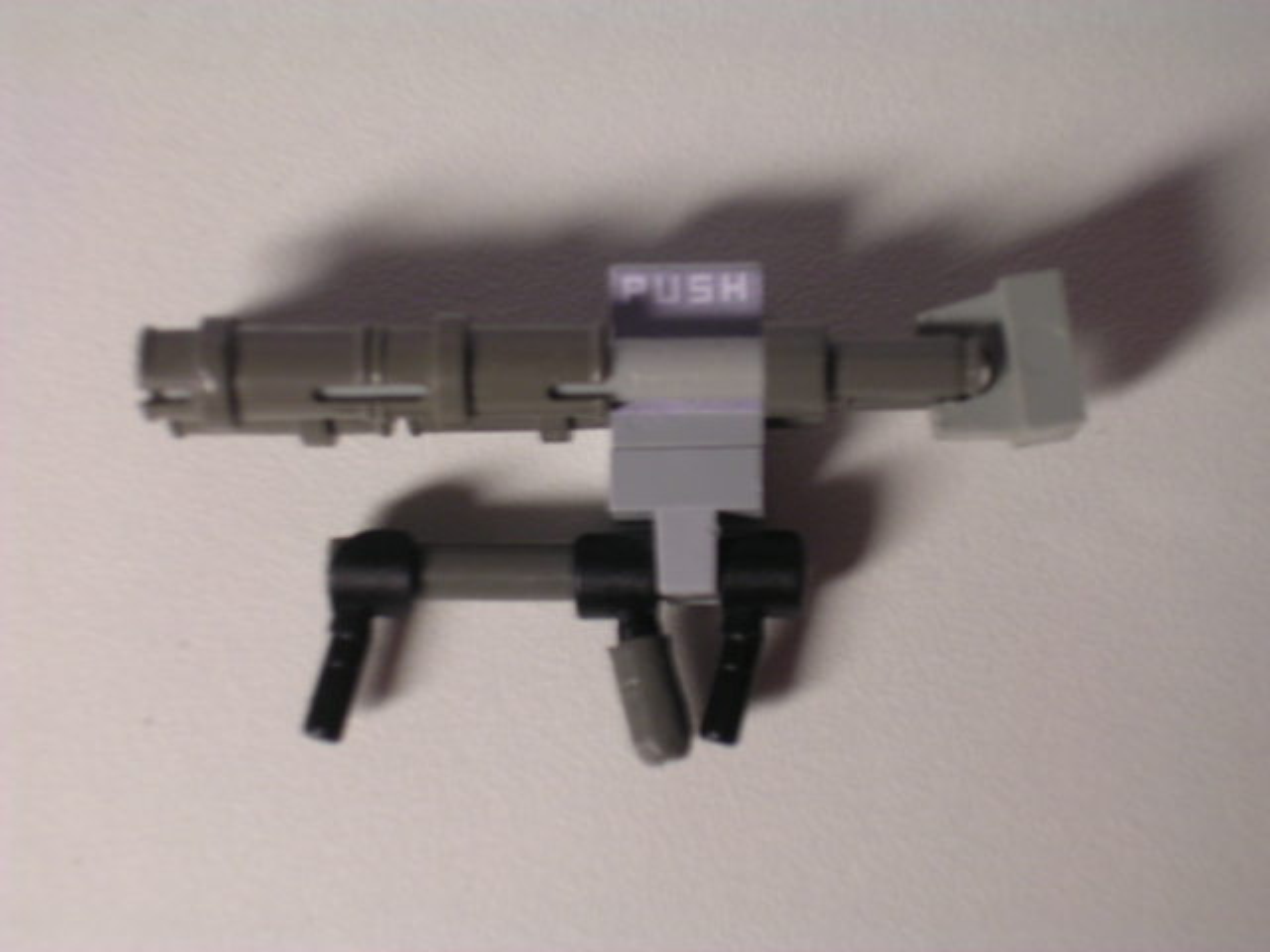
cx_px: 635
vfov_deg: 16.2
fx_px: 3339
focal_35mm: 91
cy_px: 476
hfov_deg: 21.5
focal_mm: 13.7
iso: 100
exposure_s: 1/15.1
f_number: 4.3
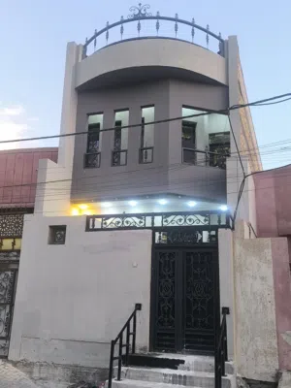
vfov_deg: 52.6
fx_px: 392
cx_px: 146
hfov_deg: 40.7
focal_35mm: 35
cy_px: 194
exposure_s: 1/100
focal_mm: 6.14
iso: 500
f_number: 1.65
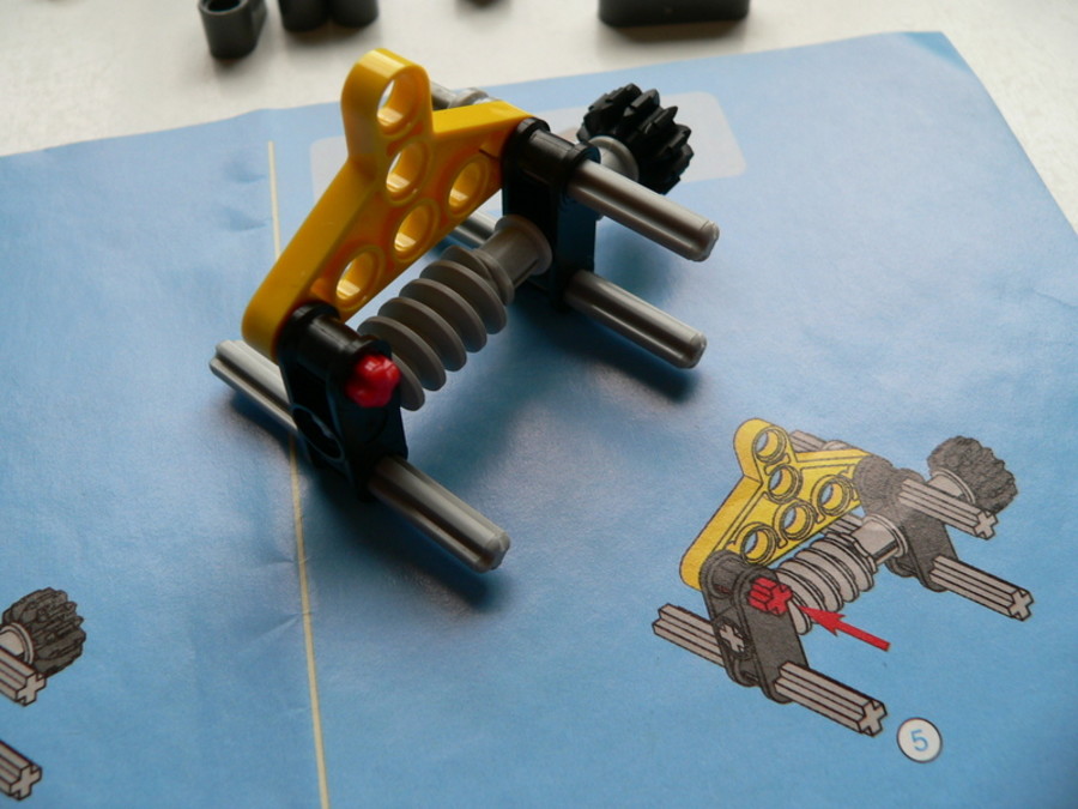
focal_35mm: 36
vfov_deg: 39.7
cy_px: 404
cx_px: 539
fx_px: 1121
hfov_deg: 51.4
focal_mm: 6
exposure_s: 1/100
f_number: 2.8
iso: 80
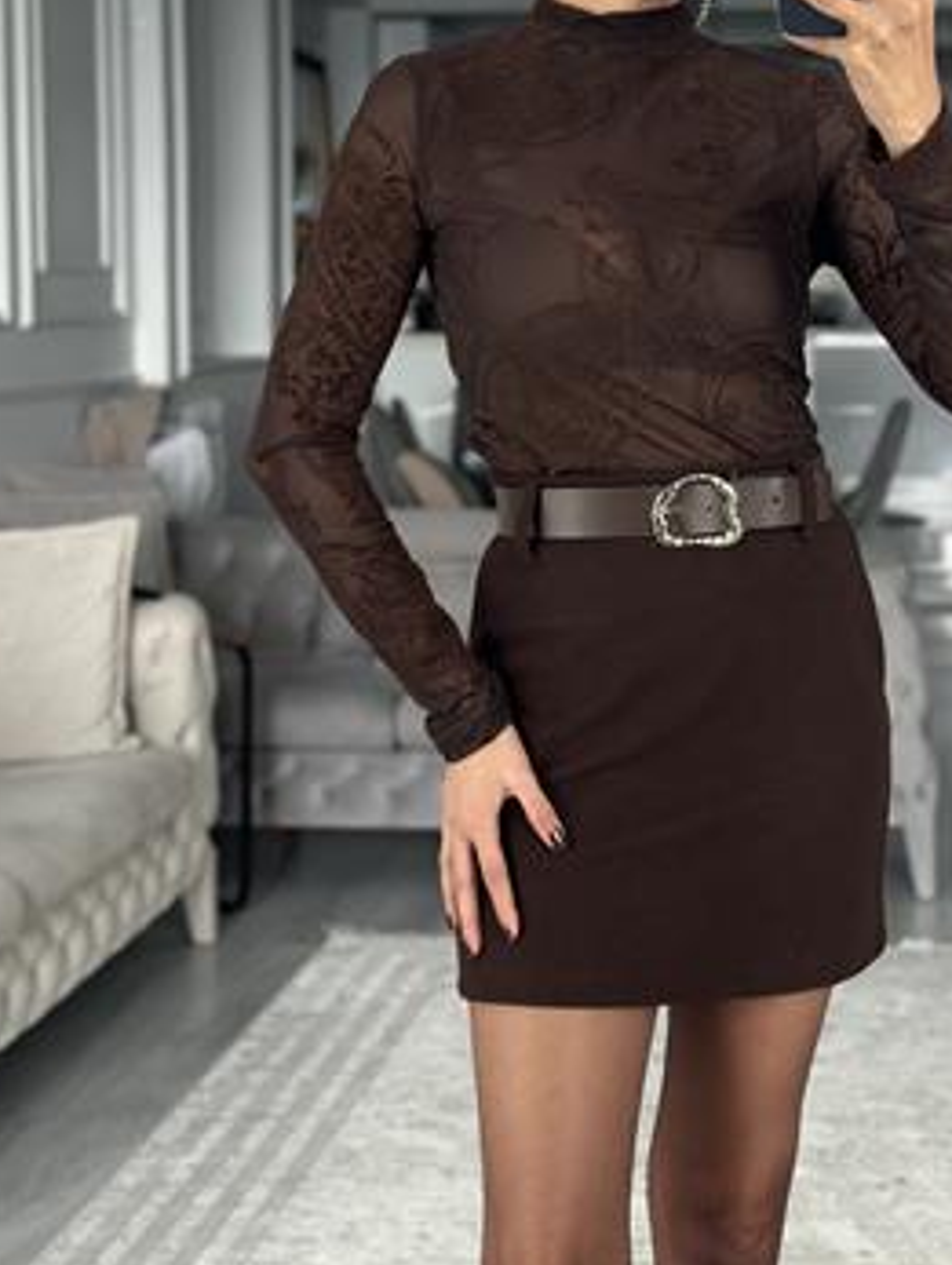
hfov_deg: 21.0
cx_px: 635
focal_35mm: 70
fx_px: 2562
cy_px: 423
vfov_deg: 27.6
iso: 125
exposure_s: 1/102
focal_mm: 6.86
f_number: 1.78
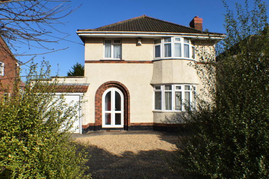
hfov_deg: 65.5
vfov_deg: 46.4
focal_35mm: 28
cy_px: 92
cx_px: 131
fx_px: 209
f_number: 11
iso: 200
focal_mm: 18
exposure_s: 1/500
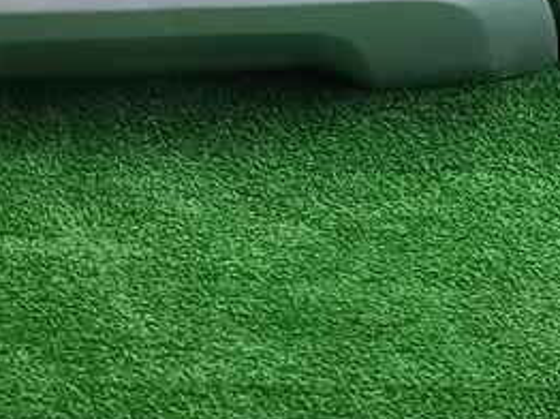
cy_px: -622
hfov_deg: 12.8
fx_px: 2311
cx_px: -383
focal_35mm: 143
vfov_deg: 9.2
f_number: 1.8
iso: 154
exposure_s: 1/50
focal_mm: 5.4
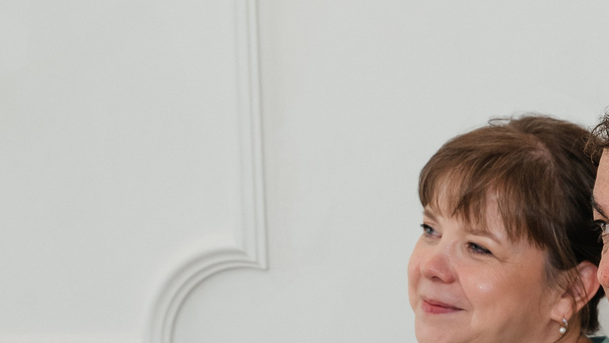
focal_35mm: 227
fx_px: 3667
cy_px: 465
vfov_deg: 5.3
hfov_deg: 9.4
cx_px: 694
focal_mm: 75
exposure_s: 1/200
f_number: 5.6
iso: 800
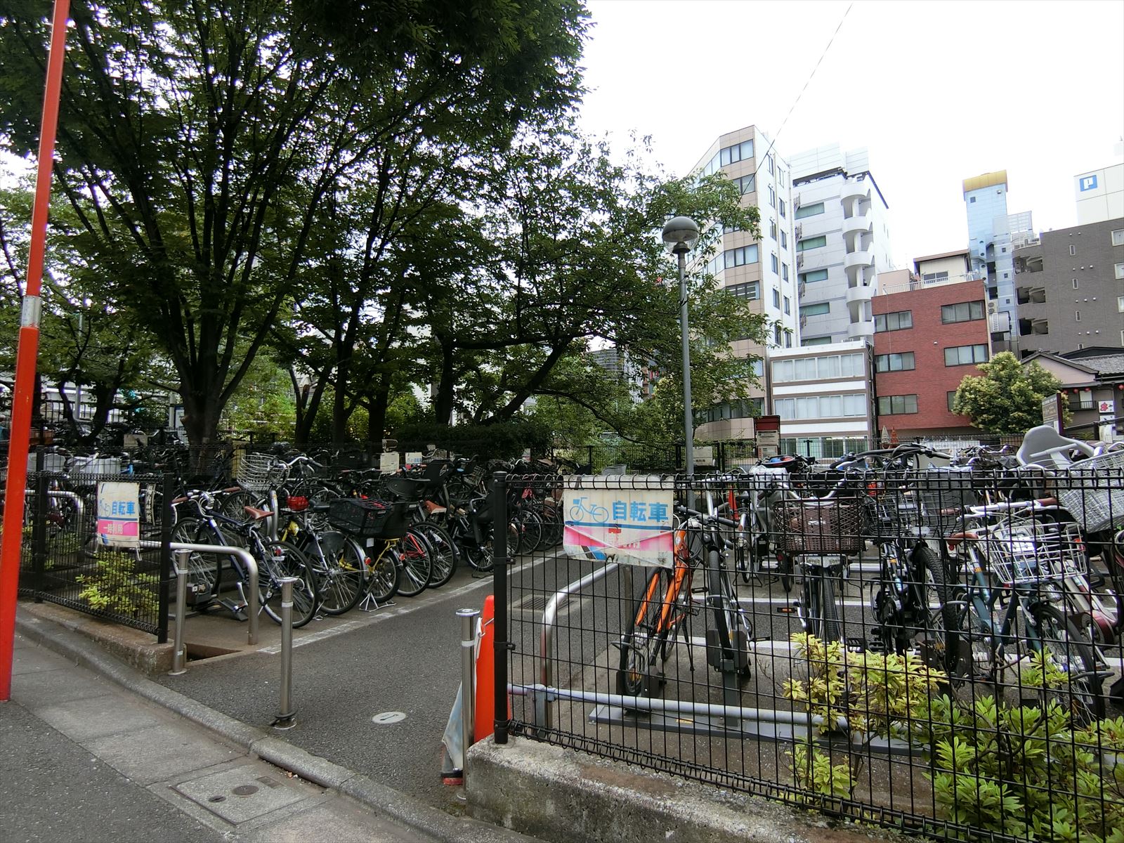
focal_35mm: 19
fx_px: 617
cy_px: 422
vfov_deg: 68.7
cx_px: 562
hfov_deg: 84.7
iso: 80
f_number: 2.7
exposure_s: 1/400
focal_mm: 4.06
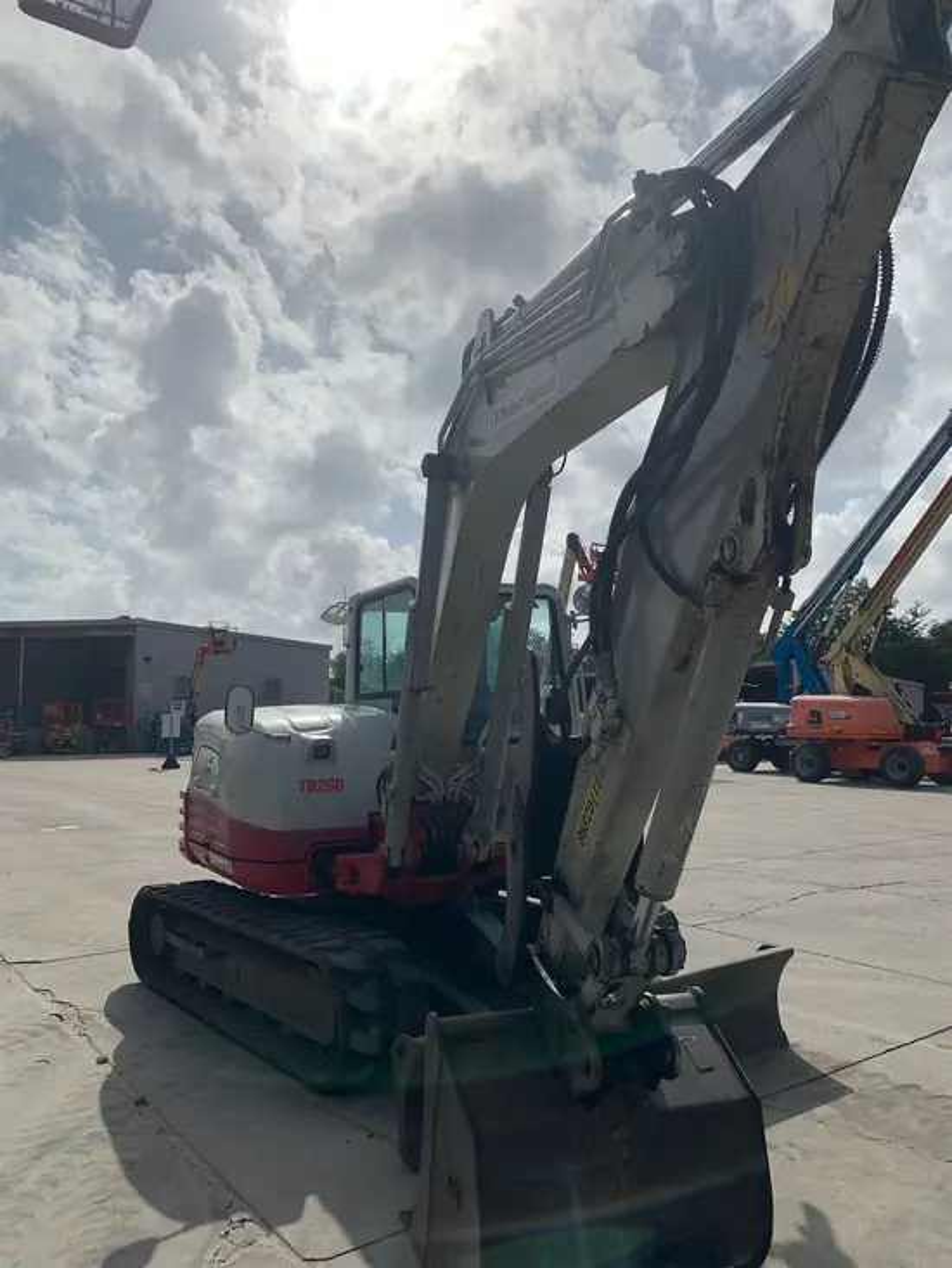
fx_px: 953
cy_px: 634
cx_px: 476
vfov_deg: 67.3
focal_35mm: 26
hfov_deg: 53.1
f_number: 1.8
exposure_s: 1/10526
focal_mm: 4.25
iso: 25
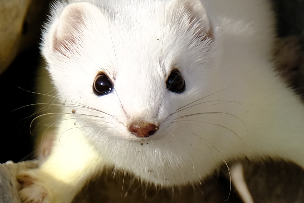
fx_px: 26901
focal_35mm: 3185
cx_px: 190
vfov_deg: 0.4
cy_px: 150
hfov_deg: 0.6
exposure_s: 1/800
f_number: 5.6
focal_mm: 400
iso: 200
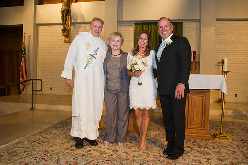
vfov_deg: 49.5
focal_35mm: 26
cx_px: 124
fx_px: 179
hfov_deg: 69.4
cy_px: 82
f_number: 5
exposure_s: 1/100
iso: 1250
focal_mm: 26
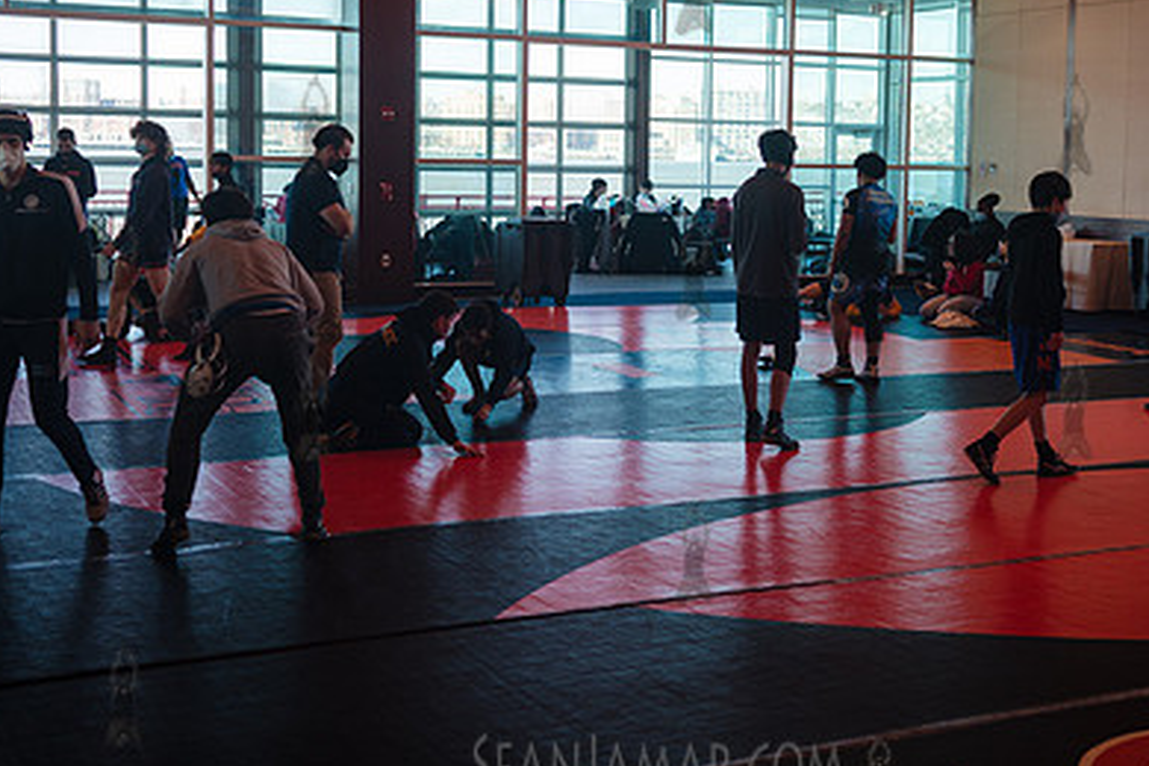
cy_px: 267
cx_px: 692
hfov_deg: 38.0
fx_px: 1660
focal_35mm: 52
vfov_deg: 25.9
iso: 200
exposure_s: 1/320
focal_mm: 35
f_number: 3.2
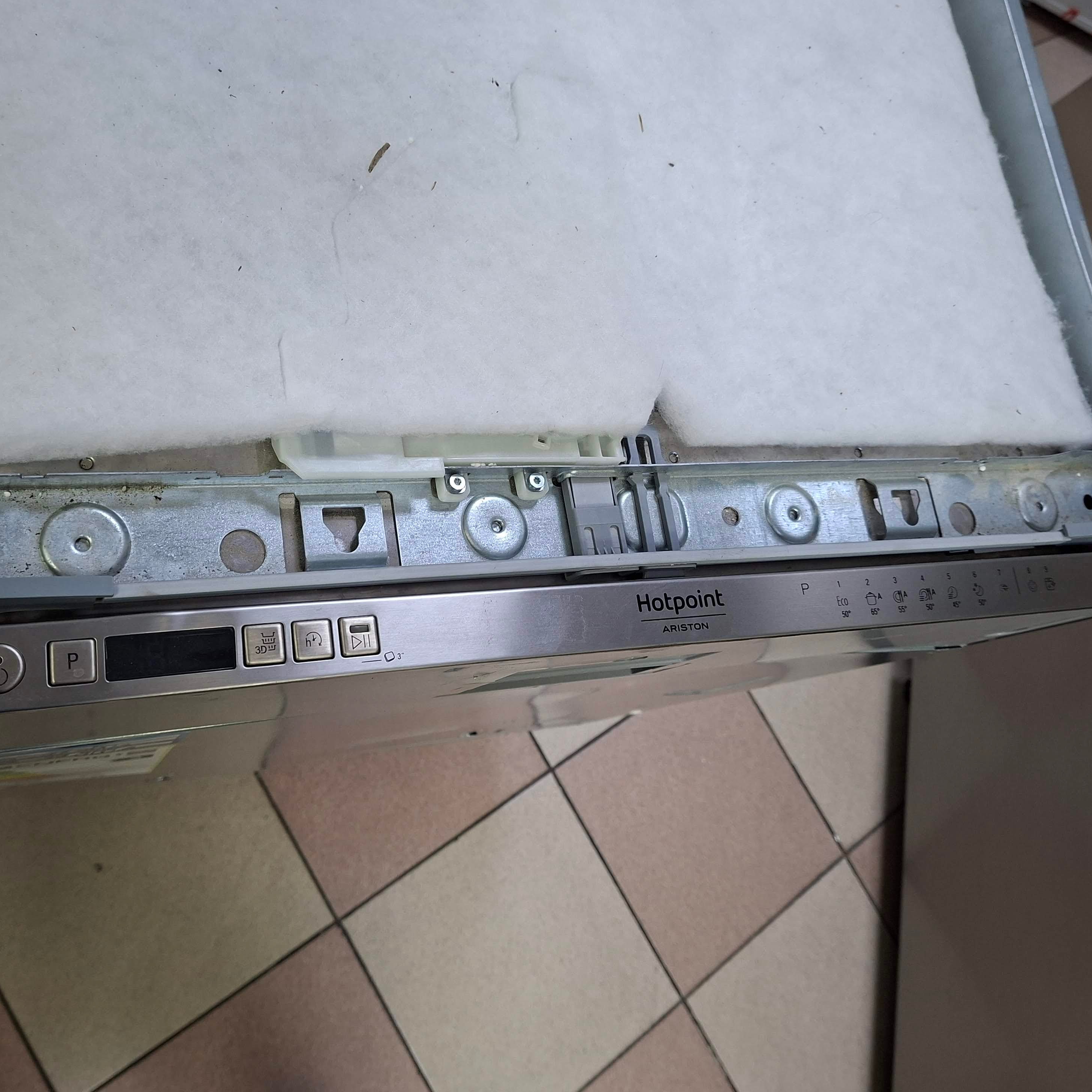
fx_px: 999
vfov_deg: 57.3
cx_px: 475
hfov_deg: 57.1
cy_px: 537
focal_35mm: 28
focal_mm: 5.54
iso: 250
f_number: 1.8
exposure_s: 1/50
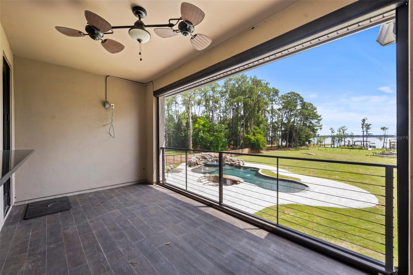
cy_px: 138
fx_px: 161
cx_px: 206
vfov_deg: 81.2
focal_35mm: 14
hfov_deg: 104.3
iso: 400
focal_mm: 14
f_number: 8
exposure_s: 1/25
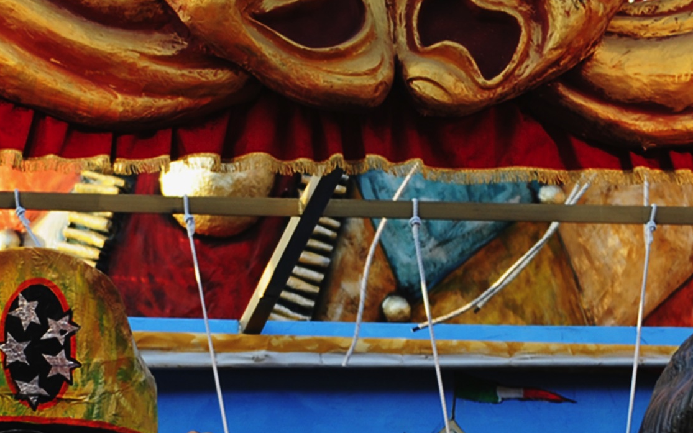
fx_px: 3626
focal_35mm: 192
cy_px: 490
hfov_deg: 10.9
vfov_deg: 6.8
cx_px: 357
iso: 200
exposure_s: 1/400
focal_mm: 70
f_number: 2.8
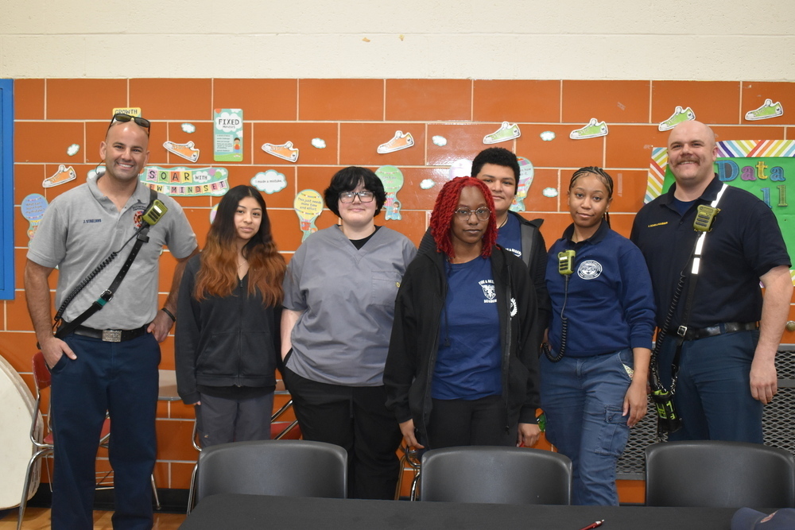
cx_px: 398
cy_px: 265
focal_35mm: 44
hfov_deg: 45.0
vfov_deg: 30.9
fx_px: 961
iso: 1600
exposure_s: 1/80
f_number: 4.2
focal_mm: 29
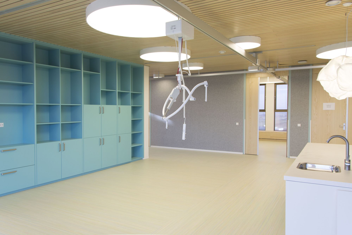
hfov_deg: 67.4
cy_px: 118
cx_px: 176
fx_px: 264
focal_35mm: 27
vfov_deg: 47.9
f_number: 5.6
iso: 100
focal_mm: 18
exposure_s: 1/15
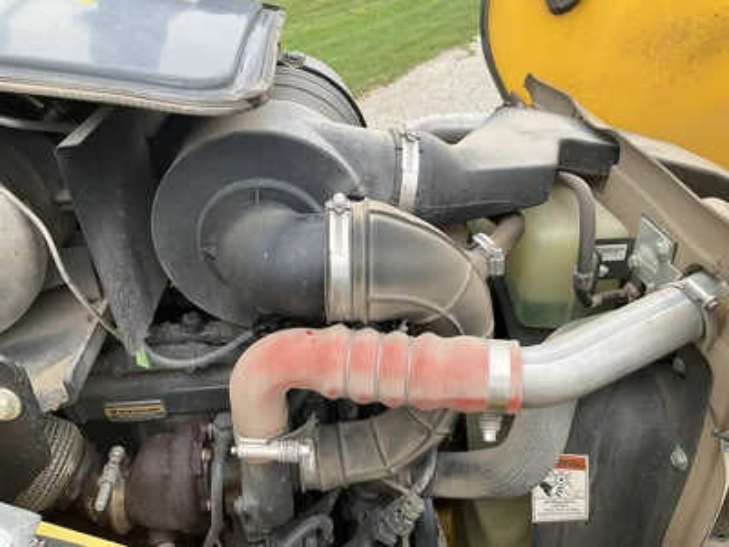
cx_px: 364
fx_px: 611
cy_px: 274
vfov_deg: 48.2
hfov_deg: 61.7
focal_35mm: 29
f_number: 1.8
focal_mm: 3
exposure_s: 1/169
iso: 20
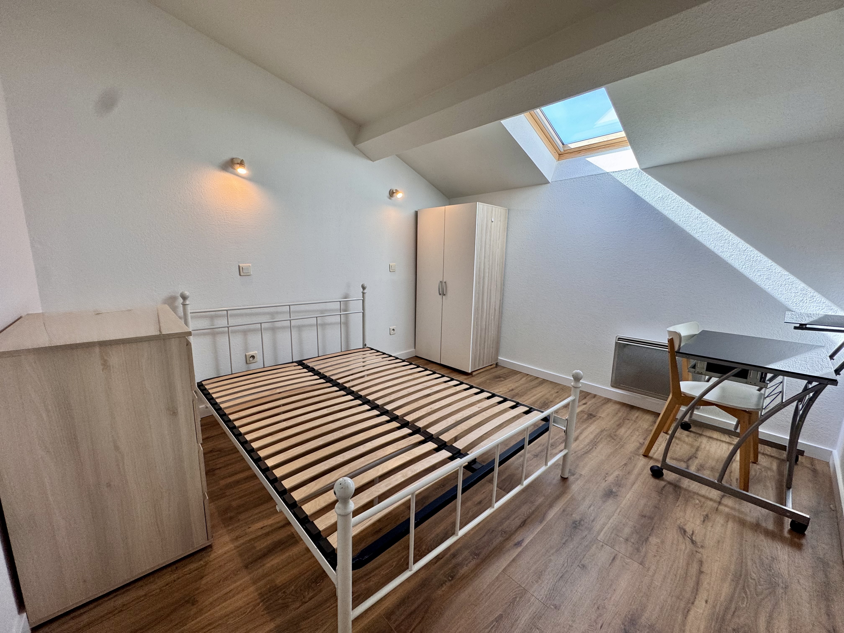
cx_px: 422
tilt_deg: -9.0
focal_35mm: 14
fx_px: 341
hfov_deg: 102.1
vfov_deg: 85.7
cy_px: 316
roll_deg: -0.3
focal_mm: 2.22
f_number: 2.2
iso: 100
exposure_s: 1/100
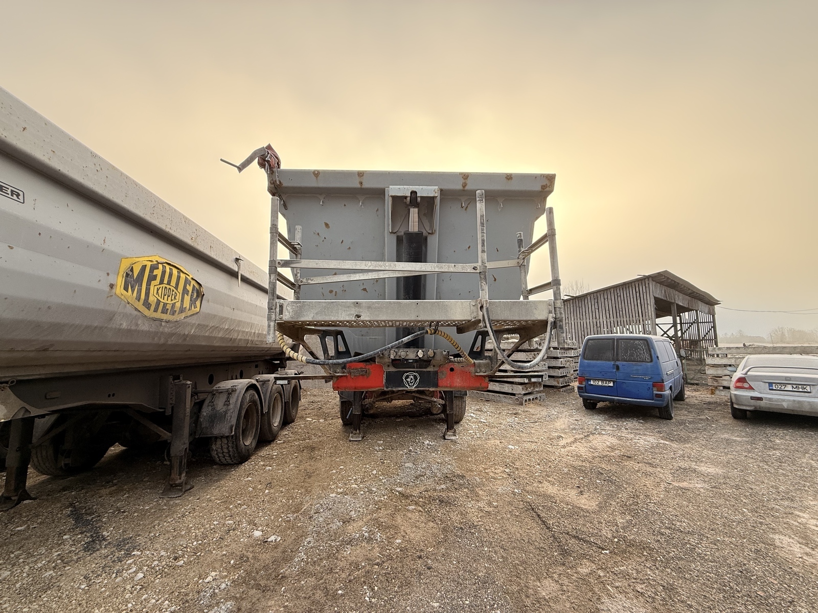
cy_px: 306
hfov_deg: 102.1
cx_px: 409
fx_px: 331
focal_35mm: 14
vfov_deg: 85.7
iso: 64
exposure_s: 1/138
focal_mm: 2.22
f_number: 2.2
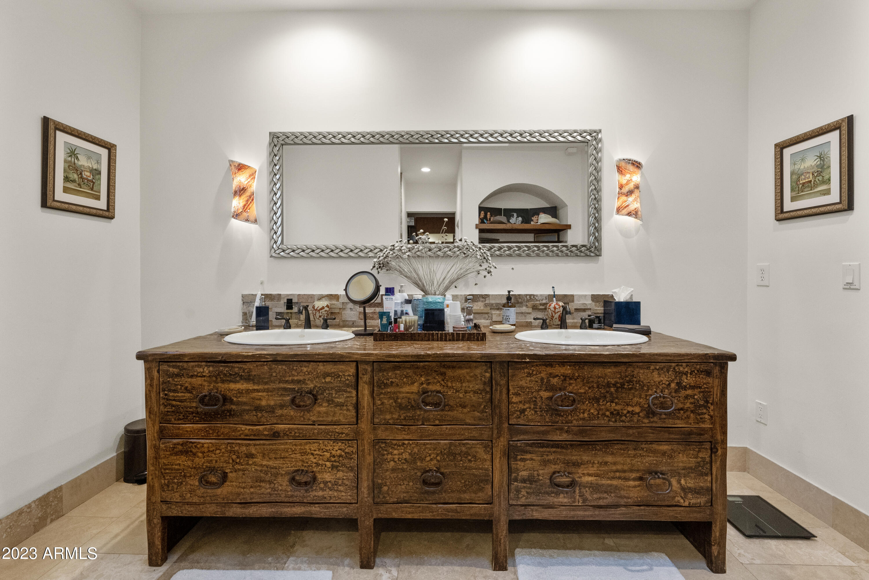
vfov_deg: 77.4
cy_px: 290
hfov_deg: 100.4
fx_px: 362
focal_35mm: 15
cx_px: 434
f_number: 8
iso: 2500
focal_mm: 15
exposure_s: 1/60
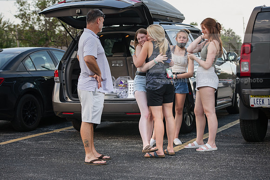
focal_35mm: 85
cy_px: 90
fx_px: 638
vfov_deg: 16.1
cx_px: 135
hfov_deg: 23.9
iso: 640
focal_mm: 85
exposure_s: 1/320
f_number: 5
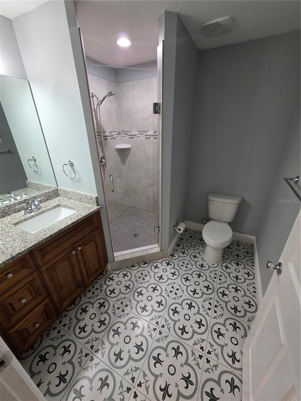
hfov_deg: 89.9
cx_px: 150
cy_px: 200
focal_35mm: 13
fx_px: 151
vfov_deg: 106.2
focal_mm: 2.2
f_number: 1.9
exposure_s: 1/120
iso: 320
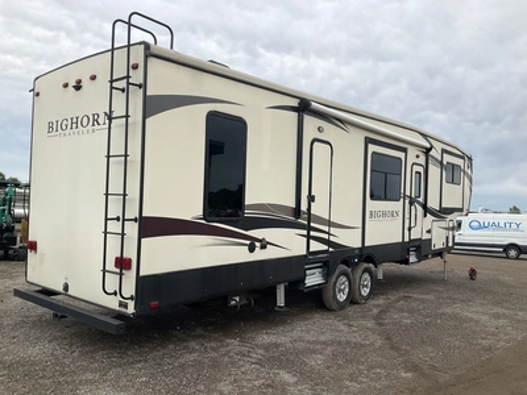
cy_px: 198
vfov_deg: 48.2
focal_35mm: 29
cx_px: 264
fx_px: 442
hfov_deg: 61.7
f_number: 1.8
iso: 25
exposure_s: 1/360
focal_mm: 3
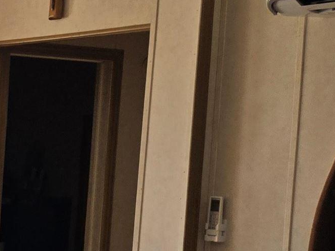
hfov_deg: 13.9
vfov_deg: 13.7
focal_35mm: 107
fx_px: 1036
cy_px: 231
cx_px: -431
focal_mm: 5.4
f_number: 1.8
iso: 80
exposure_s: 1/120
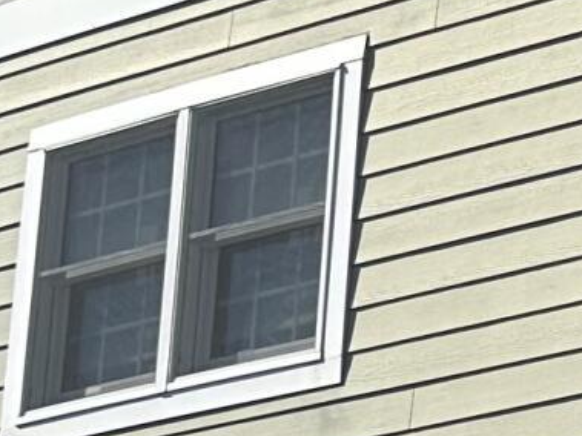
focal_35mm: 190
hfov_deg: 9.4
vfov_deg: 7.8
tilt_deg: +16.2
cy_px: 482
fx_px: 3193
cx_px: 1330
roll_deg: +0.5
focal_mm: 6.86
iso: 80
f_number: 1.78
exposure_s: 1/4348
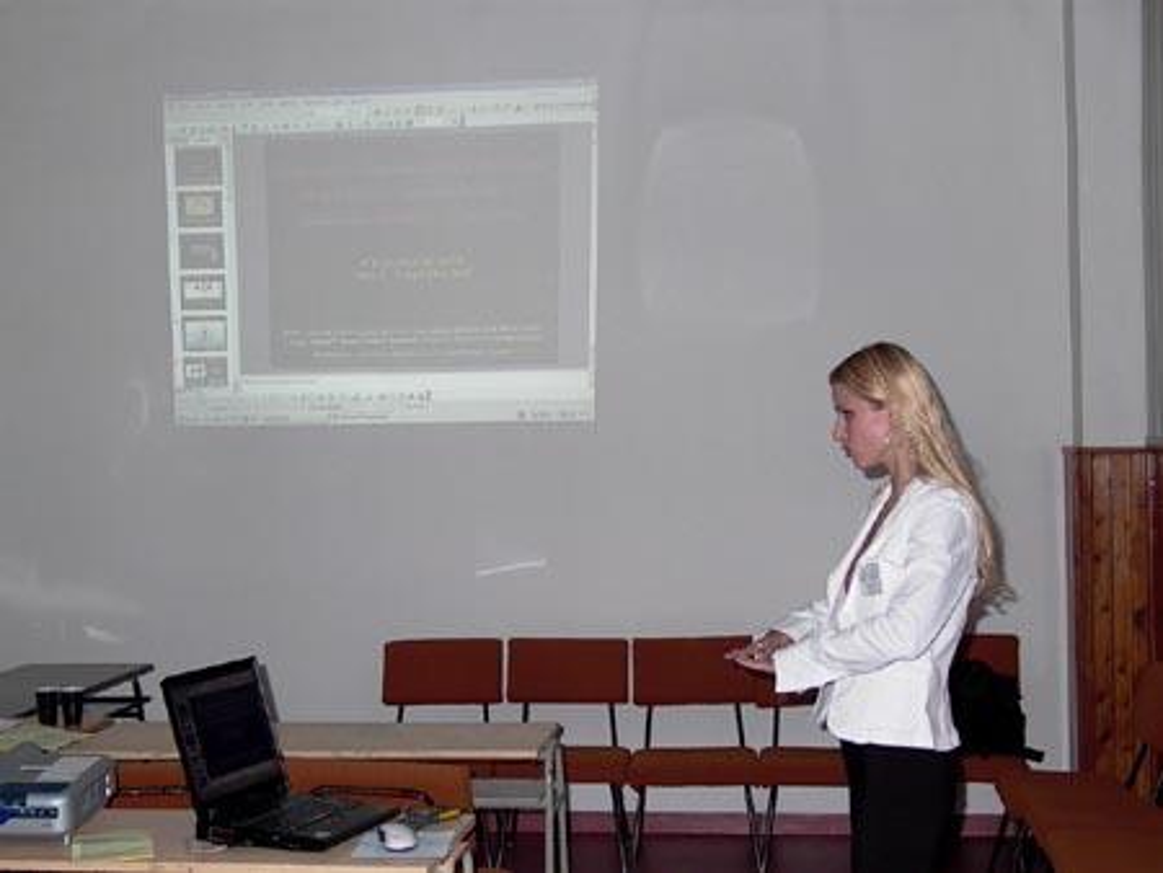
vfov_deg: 28.1
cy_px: 436
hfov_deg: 36.8
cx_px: 582
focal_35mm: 52
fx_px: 1748
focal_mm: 10.87
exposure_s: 1/64.2
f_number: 2.23
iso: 100
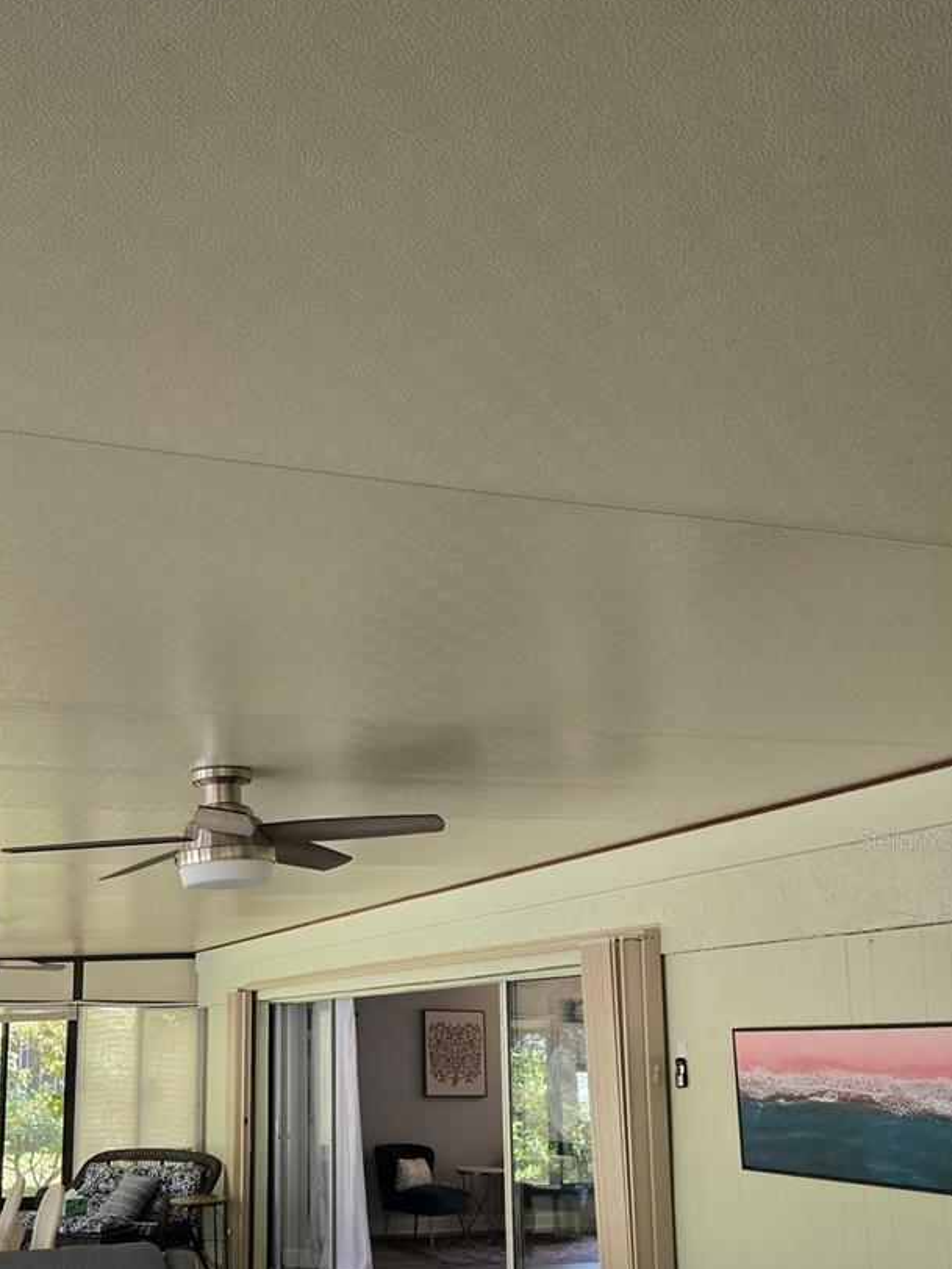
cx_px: 266
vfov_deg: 53.0
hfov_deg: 40.9
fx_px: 1247
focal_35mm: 34
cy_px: 839
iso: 125
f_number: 1.8
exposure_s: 1/120
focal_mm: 5.4
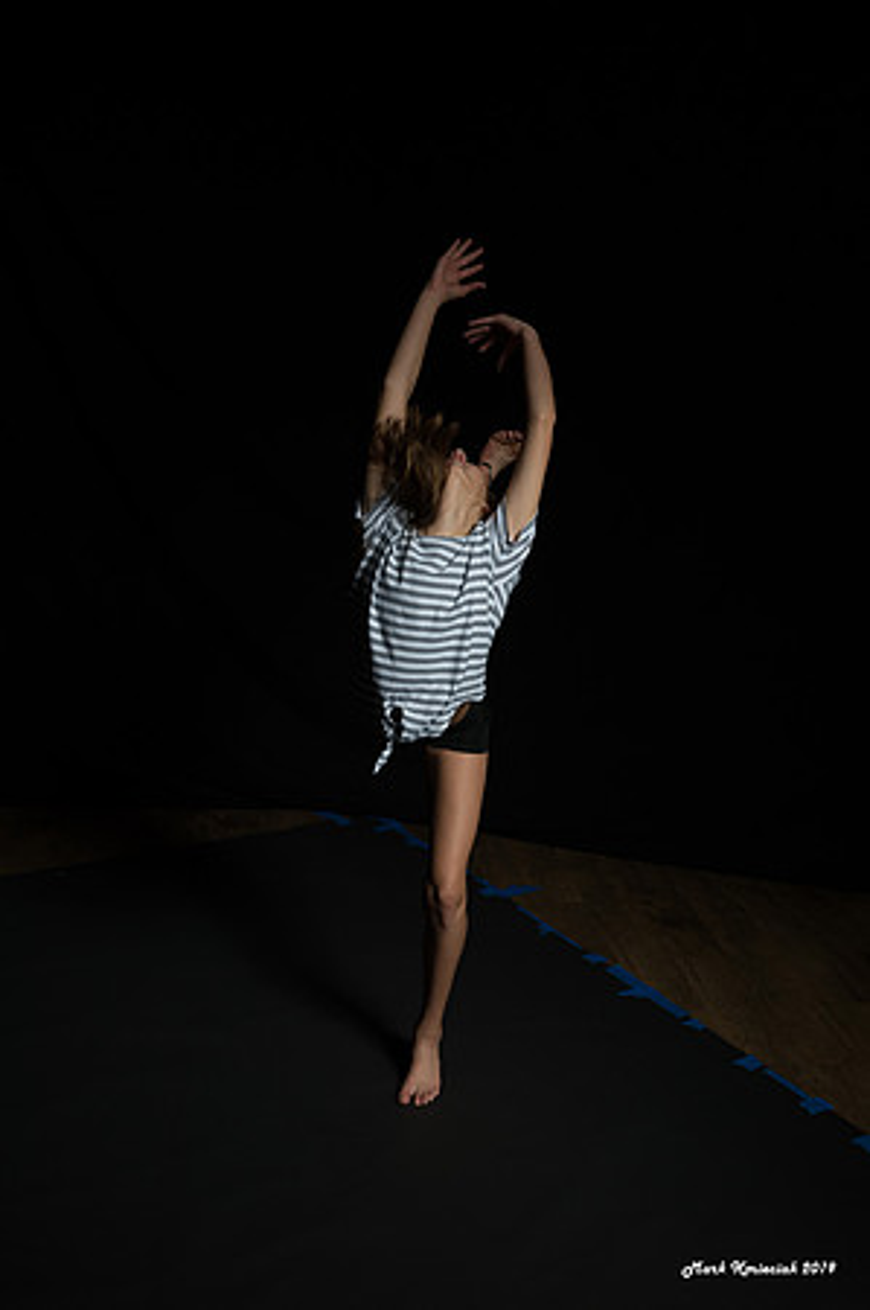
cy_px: 655
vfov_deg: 48.5
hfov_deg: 33.3
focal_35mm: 40
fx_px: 1453
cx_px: 435
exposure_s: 1/250
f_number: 9
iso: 200
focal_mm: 40
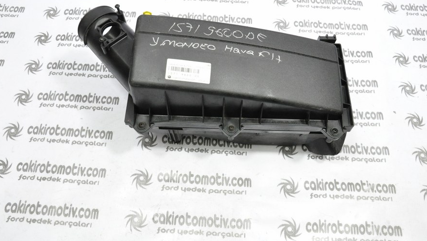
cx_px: 212
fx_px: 380
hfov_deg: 58.7
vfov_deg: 35.0
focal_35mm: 34
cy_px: 101
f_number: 7.1
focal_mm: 21
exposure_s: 1/100
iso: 3200
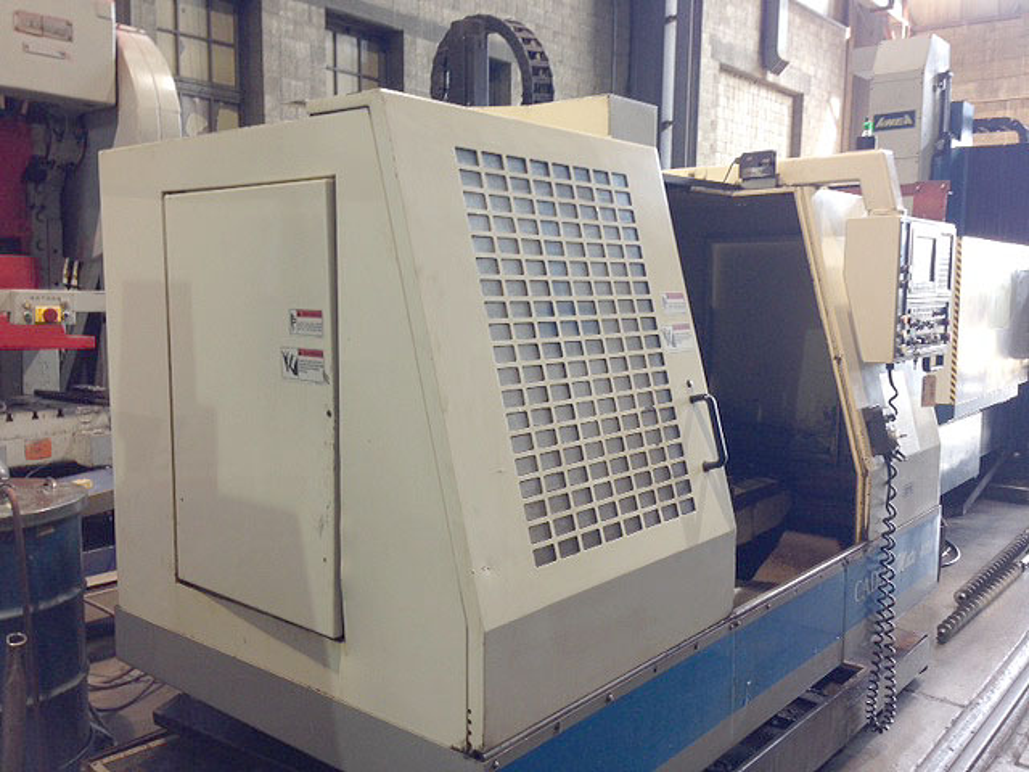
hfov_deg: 55.4
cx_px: 514
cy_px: 386
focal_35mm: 33
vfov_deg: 42.9
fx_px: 981
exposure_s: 1/20
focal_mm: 4.12
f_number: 2.4
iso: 64
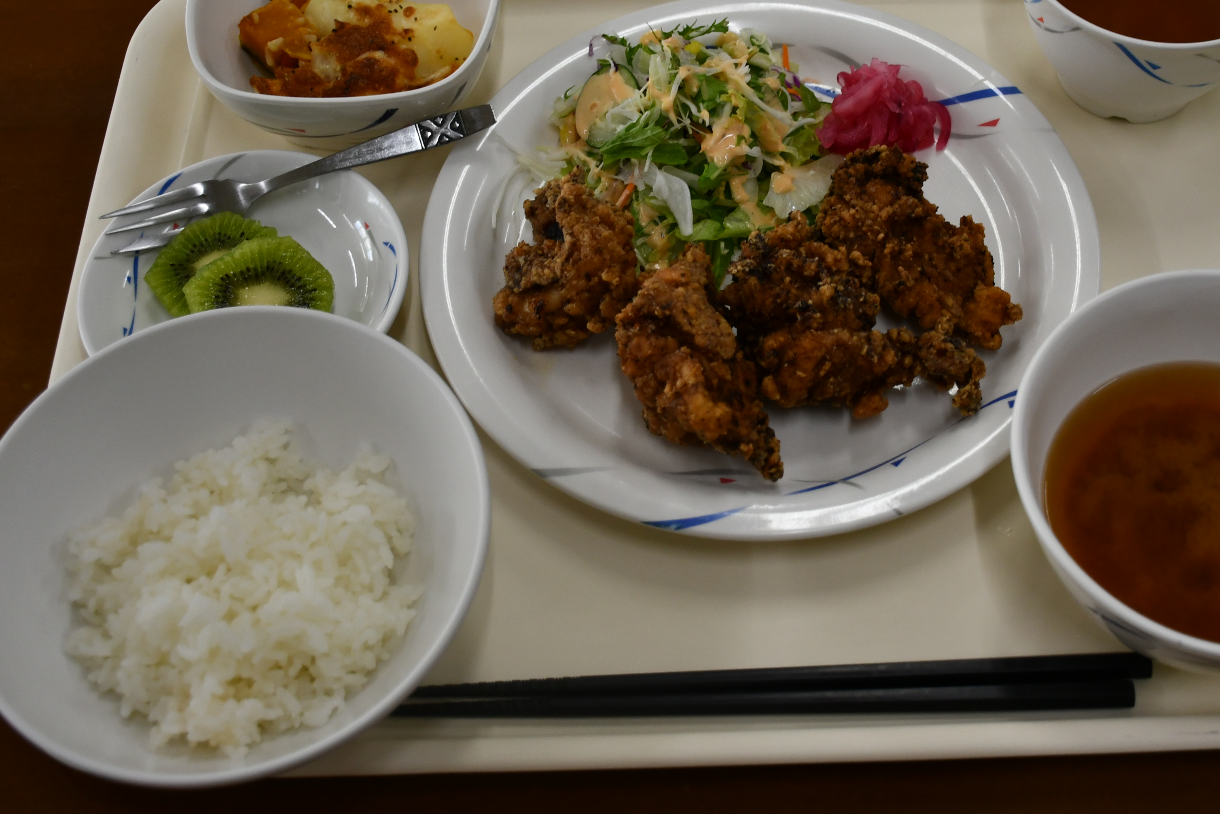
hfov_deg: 36.7
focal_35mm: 54
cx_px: 738
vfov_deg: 25.0
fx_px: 1830
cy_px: 320
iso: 450
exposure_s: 1/250
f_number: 3.8
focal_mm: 26
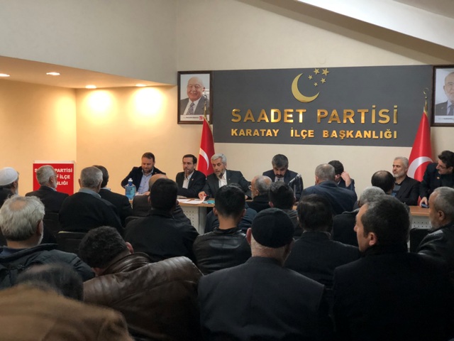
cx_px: 227
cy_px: 170
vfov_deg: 28.0
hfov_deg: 36.8
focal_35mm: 52
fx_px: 682
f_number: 2.4
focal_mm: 6
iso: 125
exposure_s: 1/25
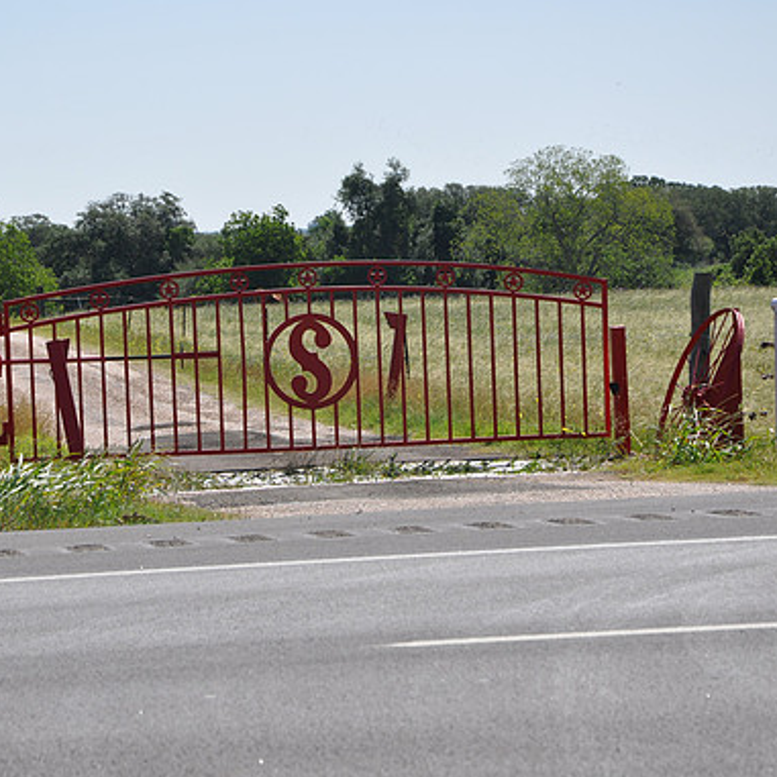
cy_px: 388
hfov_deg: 11.3
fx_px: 3936
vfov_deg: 11.3
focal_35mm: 155
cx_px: 320
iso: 200
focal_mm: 80
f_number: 9
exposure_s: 1/320
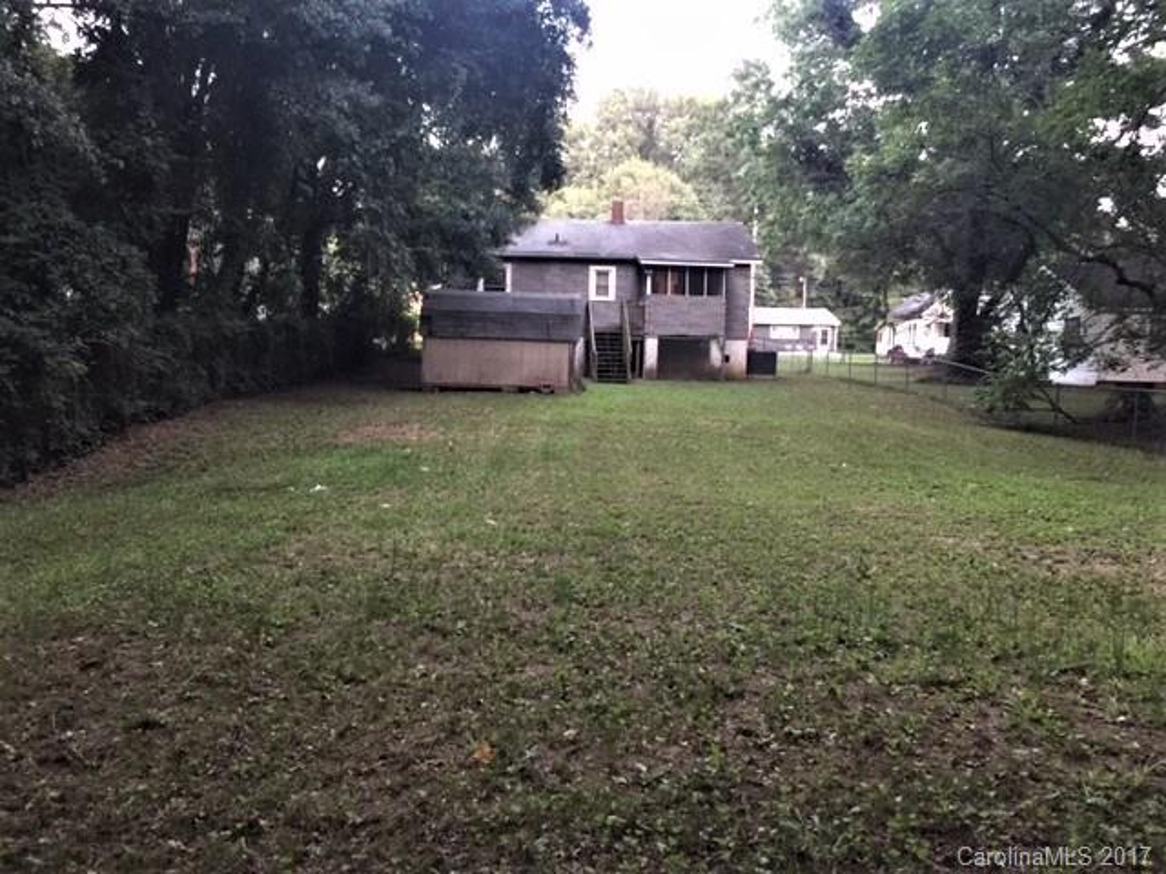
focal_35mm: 29
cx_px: 583
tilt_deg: -1.5
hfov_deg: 61.7
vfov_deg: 48.2
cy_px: 437
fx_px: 977
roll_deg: -2.2
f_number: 2.2
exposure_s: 1/15
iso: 125
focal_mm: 4.15
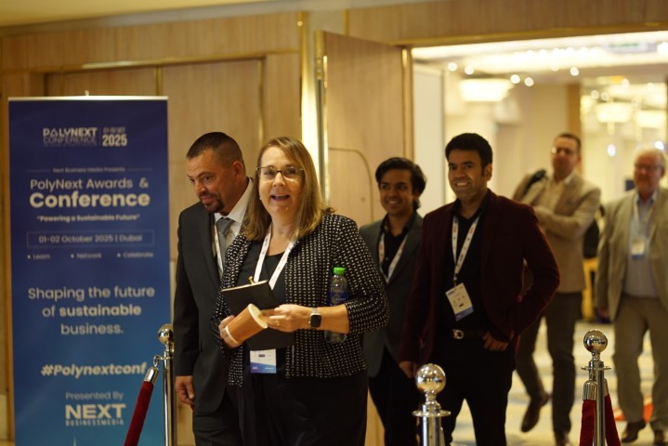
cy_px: 223
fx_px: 1578
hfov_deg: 23.9
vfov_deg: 16.1
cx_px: 334
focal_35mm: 85
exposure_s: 1/160
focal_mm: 85
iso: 1600
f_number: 2.5
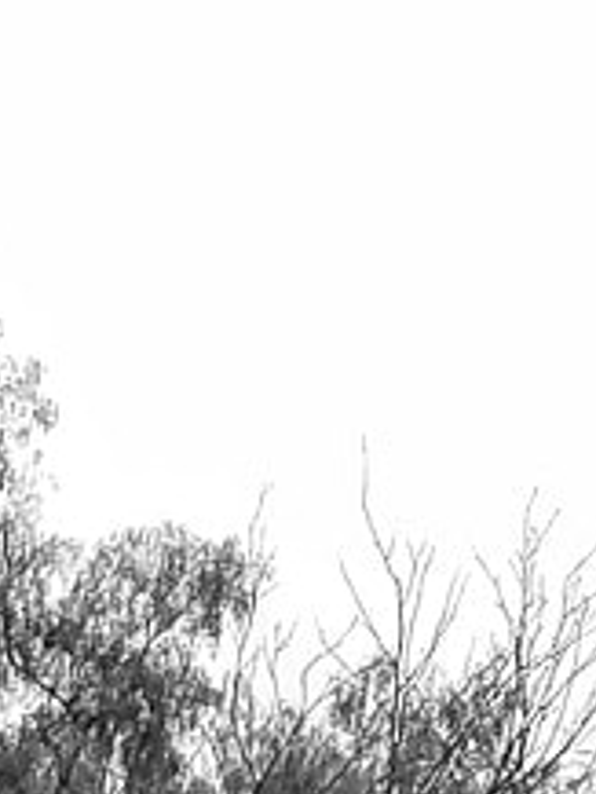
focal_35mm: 192
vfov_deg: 8.4
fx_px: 4403
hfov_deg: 7.4
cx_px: -633
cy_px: 2477
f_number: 1.7
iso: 50
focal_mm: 4.2
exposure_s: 1/367
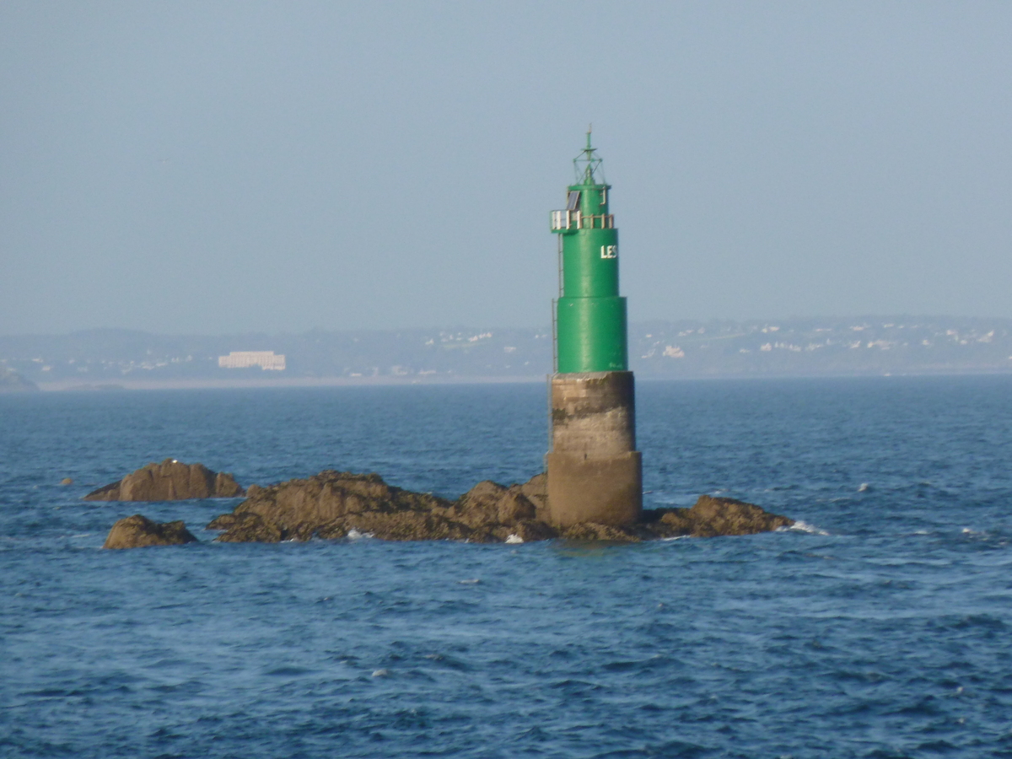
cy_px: 380
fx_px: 10934
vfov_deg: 4.0
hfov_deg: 5.3
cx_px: 506
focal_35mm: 374
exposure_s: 1/500
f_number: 4.9
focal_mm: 49.2
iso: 160
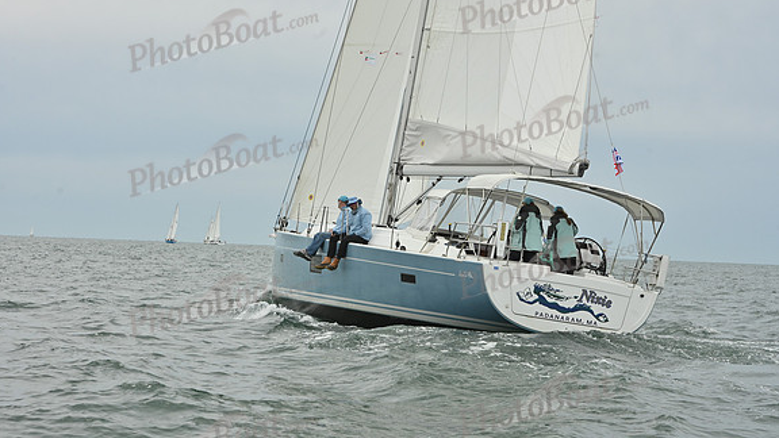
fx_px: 2004
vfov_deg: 12.5
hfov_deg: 22.0
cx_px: 390
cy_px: 213
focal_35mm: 97
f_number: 11
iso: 320
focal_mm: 92
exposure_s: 1/1000
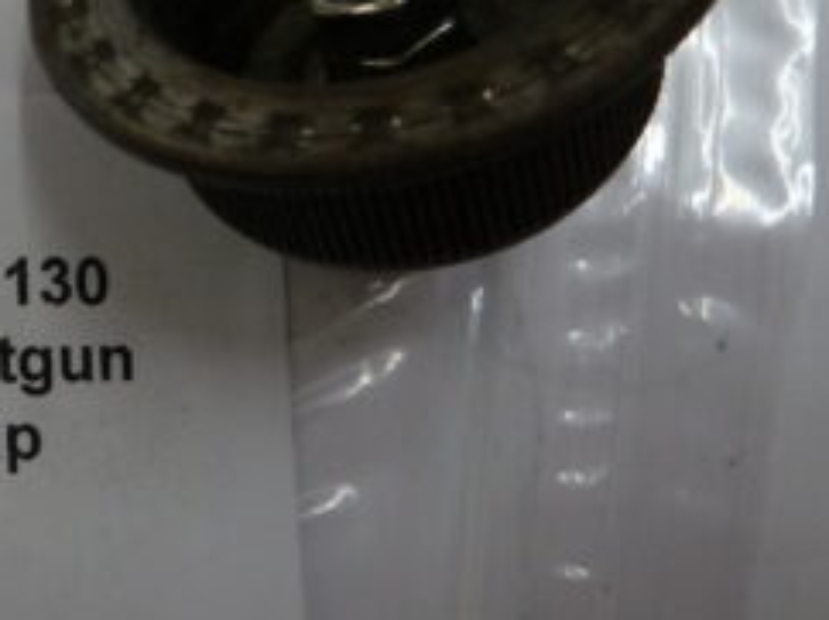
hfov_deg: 28.1
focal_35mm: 62
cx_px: -106
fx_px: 1483
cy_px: 219
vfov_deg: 23.5
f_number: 3.3
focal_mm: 4.1
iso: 250
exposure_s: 1/30
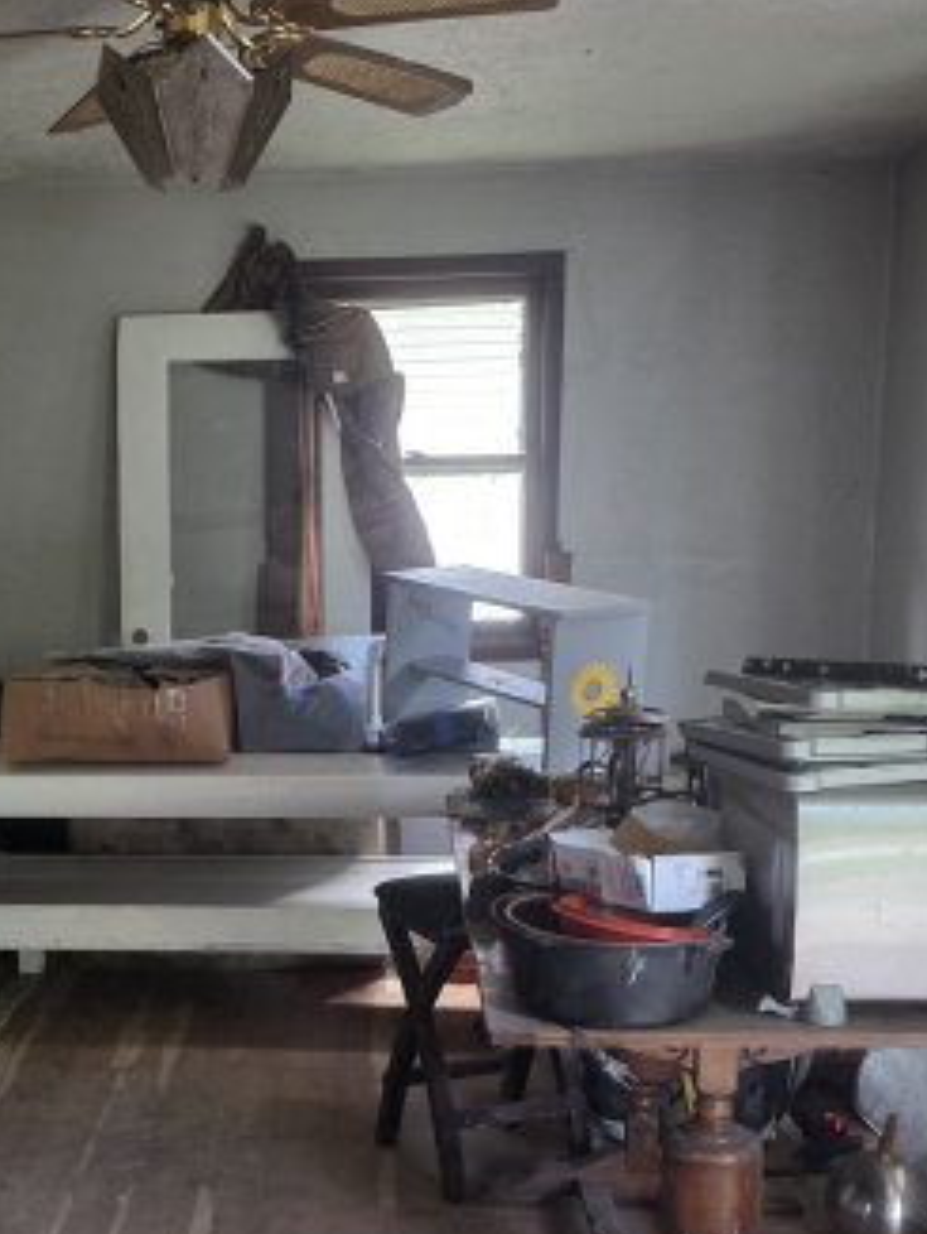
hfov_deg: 30.5
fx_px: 1676
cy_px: 797
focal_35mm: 47
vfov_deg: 40.0
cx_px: 261
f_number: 1.7
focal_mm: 6.25
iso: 250
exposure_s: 1/75.9
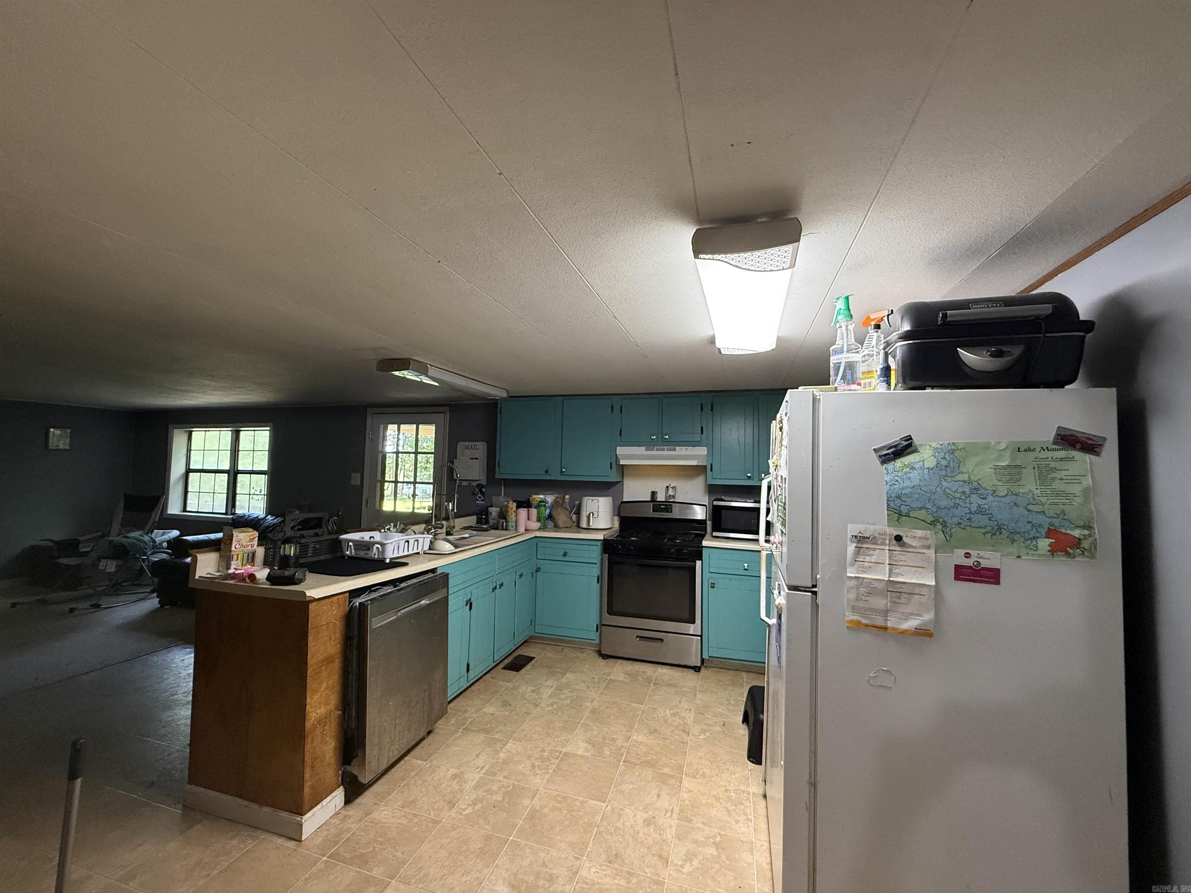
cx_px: 596
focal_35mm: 14
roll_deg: -1.1
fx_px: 482
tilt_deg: +4.0
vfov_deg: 85.7
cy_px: 446
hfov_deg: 102.1
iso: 400
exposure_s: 1/120
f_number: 2.2
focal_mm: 2.22
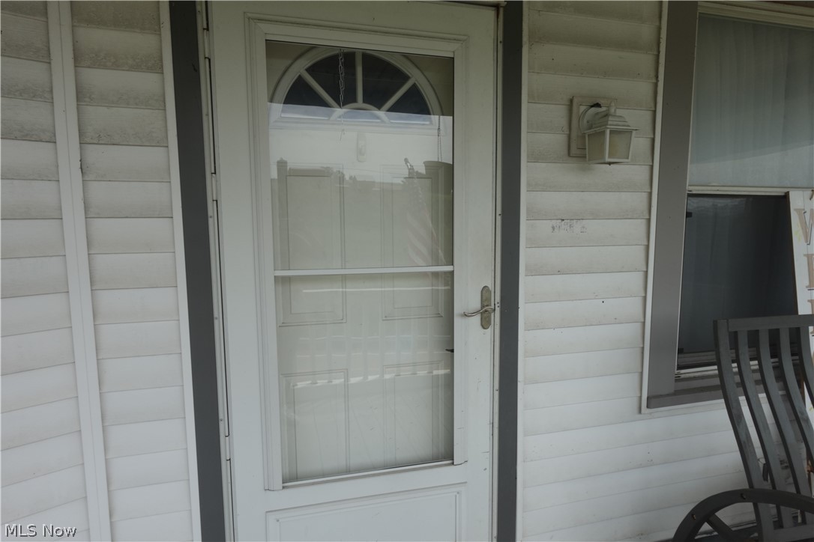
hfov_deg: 84.0
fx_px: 452
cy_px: 271
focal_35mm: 20
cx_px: 407
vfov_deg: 61.9
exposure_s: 1/2000
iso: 125
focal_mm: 7.6
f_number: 2
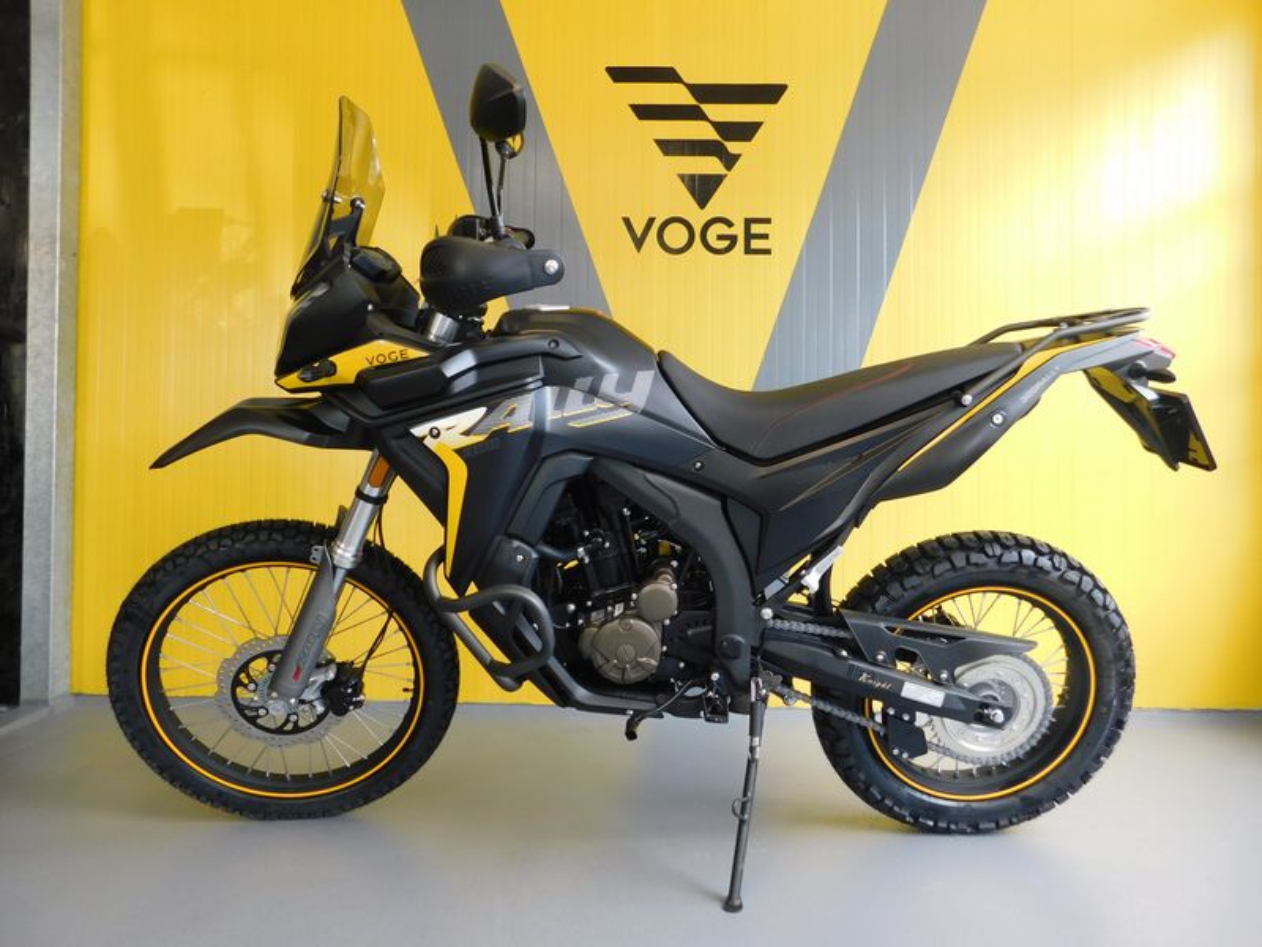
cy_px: 474
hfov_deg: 73.9
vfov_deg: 58.9
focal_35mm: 23
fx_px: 839
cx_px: 631
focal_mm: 4
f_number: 3
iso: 125
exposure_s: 1/40
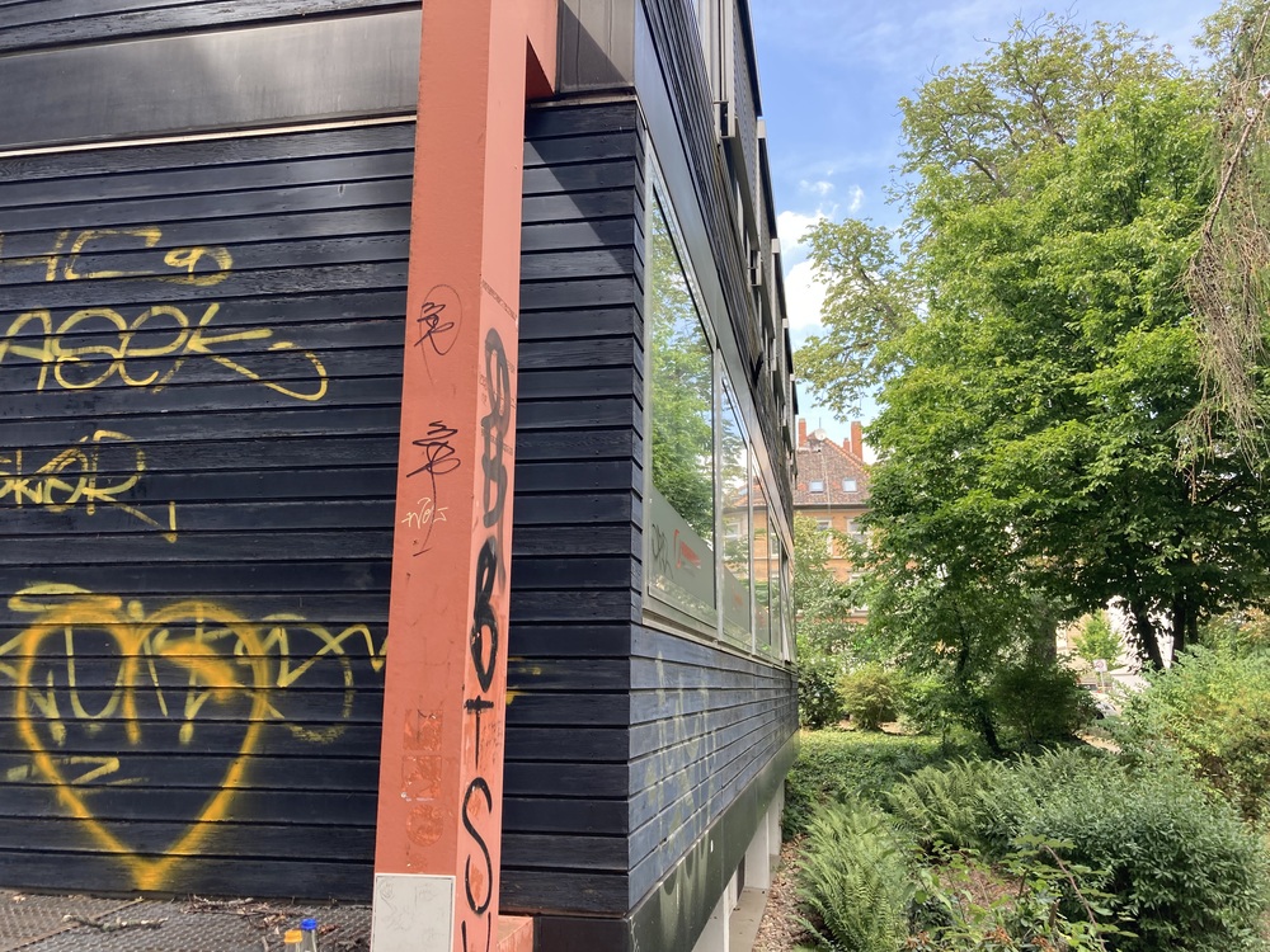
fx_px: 1027
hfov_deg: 63.4
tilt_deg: +12.1
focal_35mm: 28
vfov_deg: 49.7
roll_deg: -0.6
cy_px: 476
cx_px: 635
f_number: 1.8
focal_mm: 3.99
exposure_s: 1/186
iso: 20
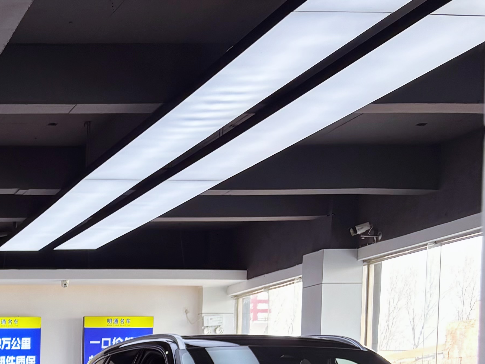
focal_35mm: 83
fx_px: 1163
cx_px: -220
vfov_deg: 16.7
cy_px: 477
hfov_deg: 20.5
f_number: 1.6
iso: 32
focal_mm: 5.96
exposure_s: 1/106
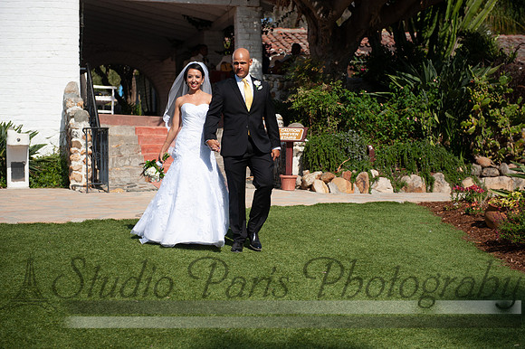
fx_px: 1020
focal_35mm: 70
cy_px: 174
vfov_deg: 19.4
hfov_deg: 28.9
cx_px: 262
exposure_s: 1/4000
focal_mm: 70
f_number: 3.5
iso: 200
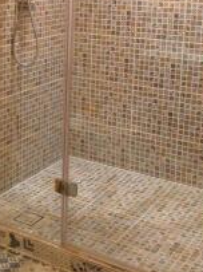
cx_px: 15
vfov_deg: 27.0
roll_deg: +0.1
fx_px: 556
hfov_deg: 20.2
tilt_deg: -8.2
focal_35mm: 71
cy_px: 62
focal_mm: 4.12
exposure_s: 1/20
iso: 200
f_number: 2.4
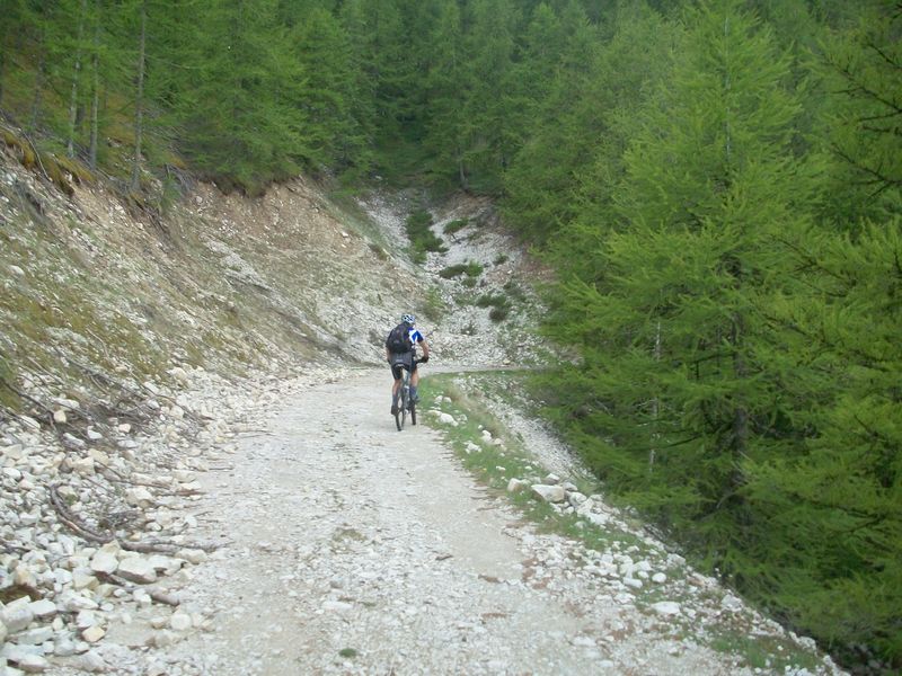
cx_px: 451
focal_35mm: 34
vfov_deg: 41.8
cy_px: 338
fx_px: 886
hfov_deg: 54.0
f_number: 2.8
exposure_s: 1/320
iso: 80
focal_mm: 5.7
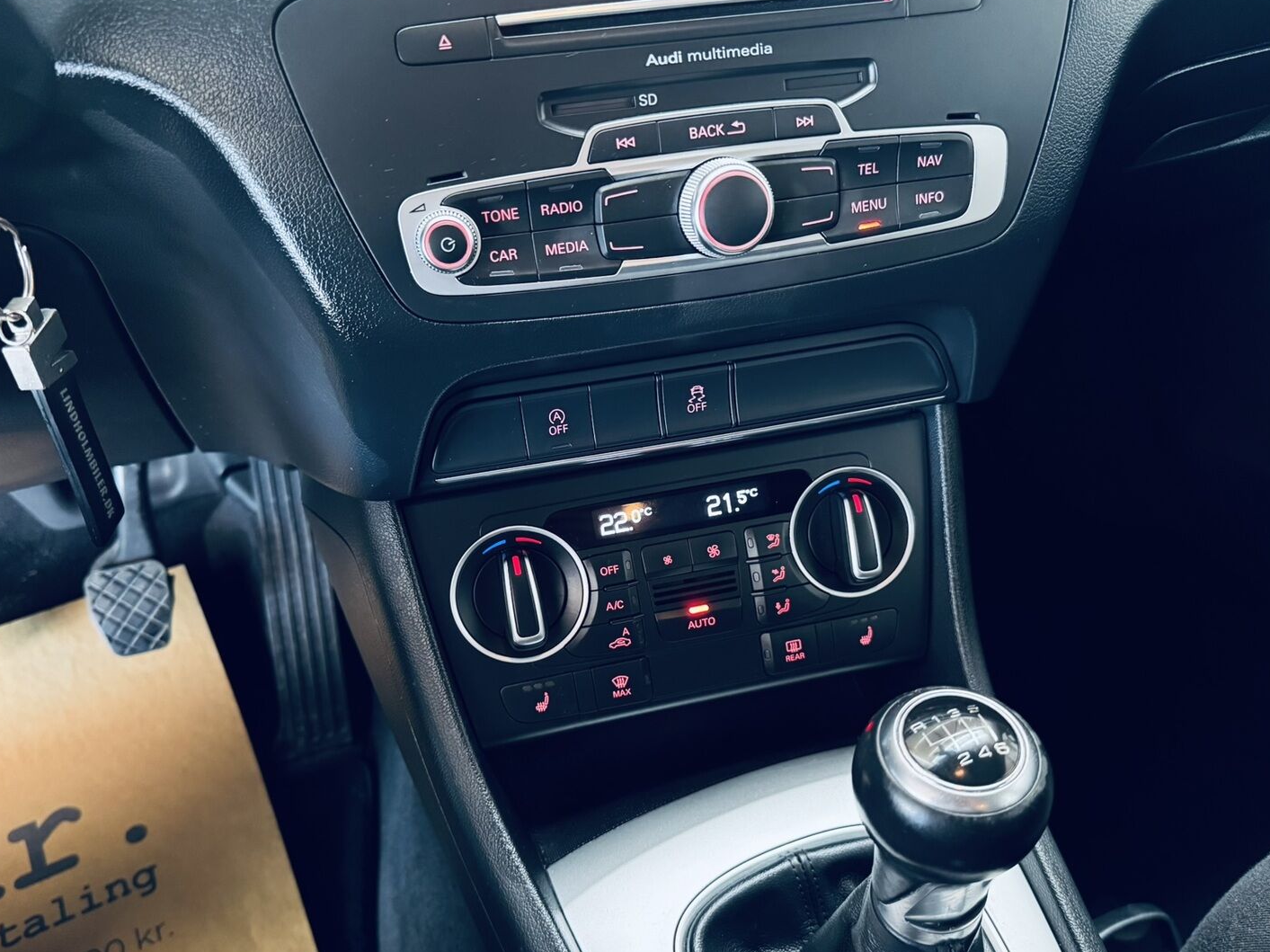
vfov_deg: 48.1
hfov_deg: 61.7
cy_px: 533
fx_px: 1064
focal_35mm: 29
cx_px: 655
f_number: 1.78
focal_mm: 6.76
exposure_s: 1/60
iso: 800
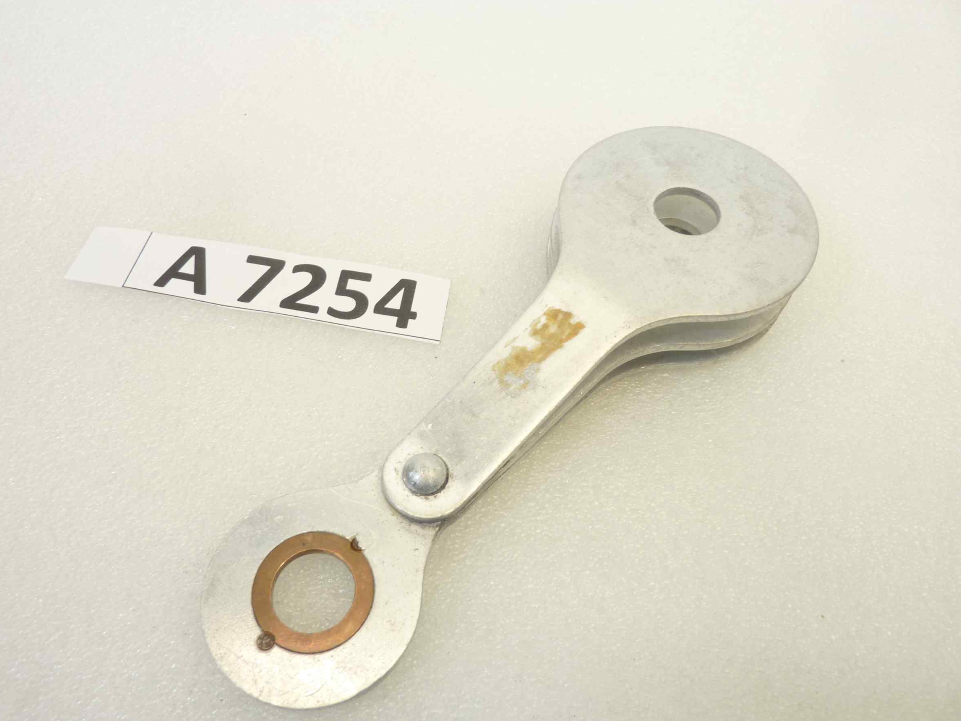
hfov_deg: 65.3
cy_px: 361
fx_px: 750
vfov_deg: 51.4
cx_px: 450
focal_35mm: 27
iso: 80
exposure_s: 1/25
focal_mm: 4.1
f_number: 3.3
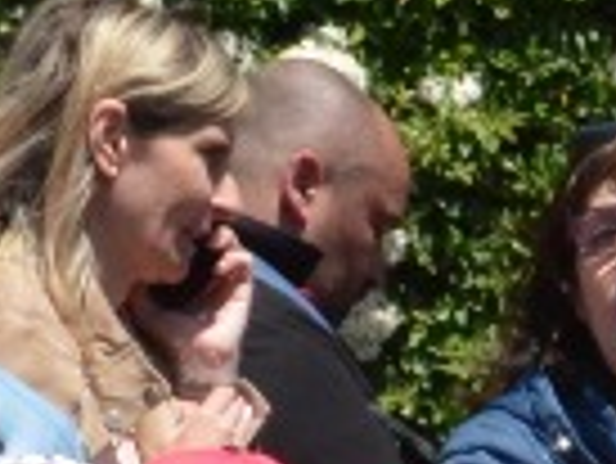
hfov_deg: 4.4
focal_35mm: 440
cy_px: 930
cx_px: 1583
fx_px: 7840
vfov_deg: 3.4
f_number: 18
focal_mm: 35
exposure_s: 1/1250
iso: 1600
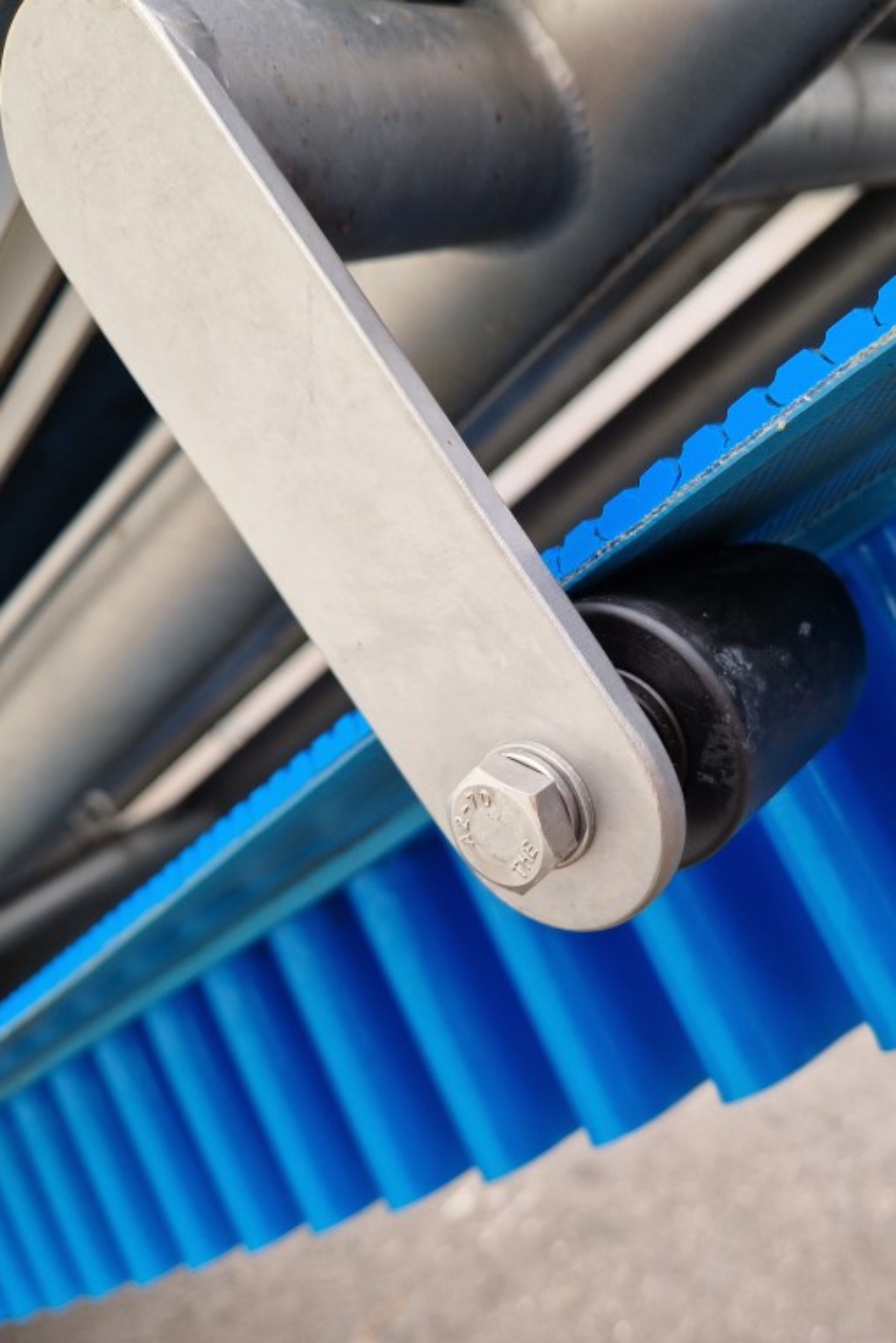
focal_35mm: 32
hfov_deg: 40.3
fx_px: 1195
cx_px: 639
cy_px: 672
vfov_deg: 58.7
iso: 50
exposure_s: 1/180
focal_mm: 5.4
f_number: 1.8
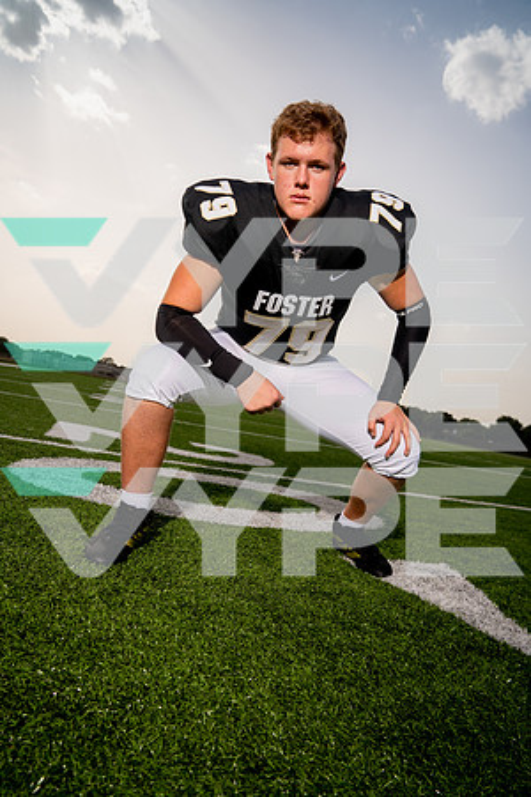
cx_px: 266
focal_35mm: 24
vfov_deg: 73.7
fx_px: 531
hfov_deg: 53.1
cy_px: 398
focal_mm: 24
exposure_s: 1/1250
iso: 100
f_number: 4.5
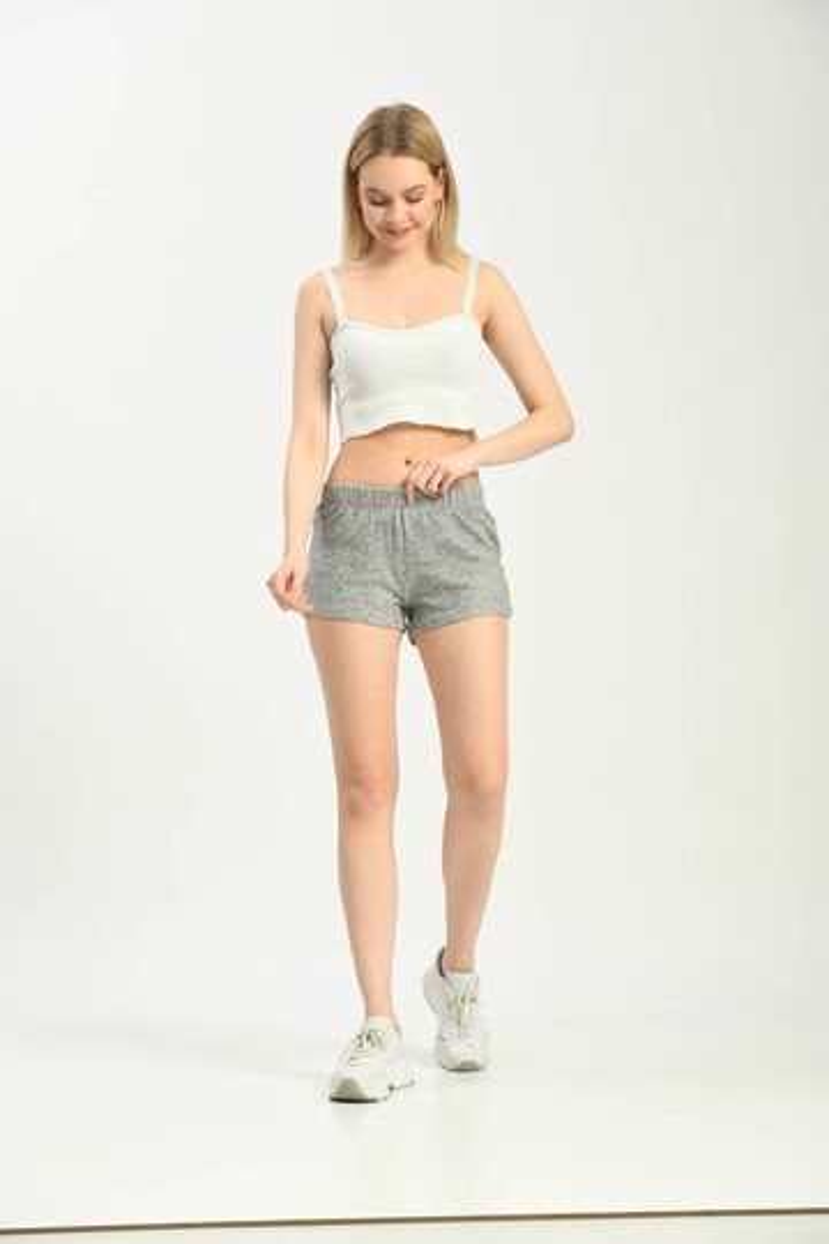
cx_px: 414
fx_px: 3281
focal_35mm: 95
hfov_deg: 14.4
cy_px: 622
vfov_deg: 21.5
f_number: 6.3
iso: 100
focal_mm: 95
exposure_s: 1/160
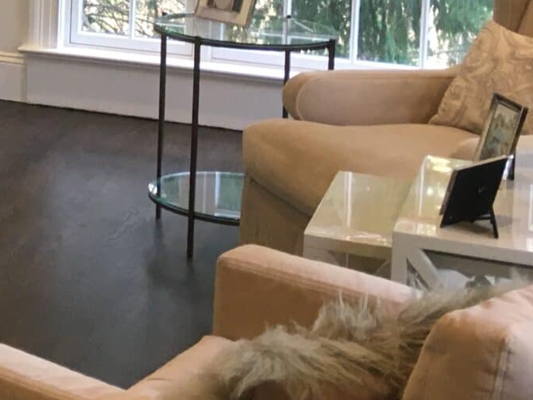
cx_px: -346
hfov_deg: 15.9
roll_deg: -0.6
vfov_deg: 12.9
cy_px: -157
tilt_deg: -5.1
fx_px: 1693
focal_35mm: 110
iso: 80
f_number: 2.2
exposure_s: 1/30
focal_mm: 4.15
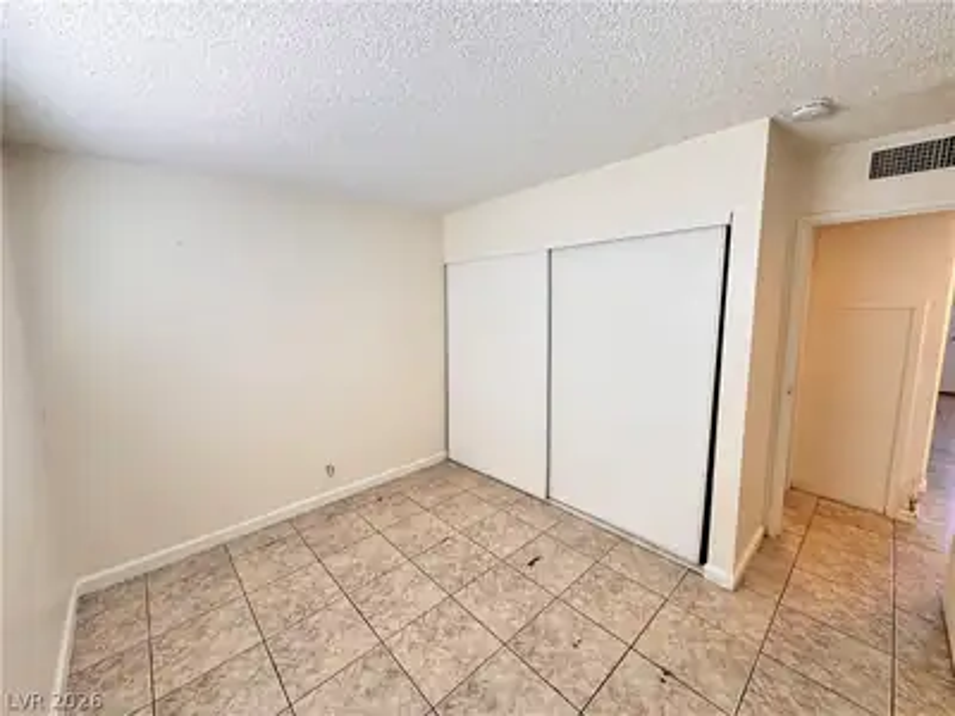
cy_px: 358
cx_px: 478
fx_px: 386
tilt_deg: -11.0
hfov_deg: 102.1
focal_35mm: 14
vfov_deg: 85.7
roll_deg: -0.7
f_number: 2.2
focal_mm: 2.22
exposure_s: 1/99
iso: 125
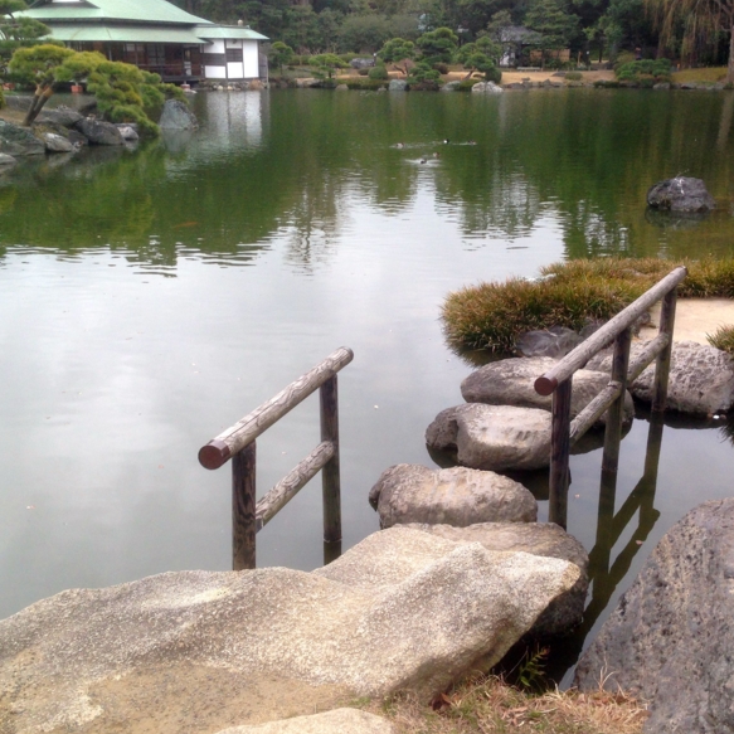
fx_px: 960
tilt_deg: -17.5
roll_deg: +0.4
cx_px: 385
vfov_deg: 41.9
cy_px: 365
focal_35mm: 40
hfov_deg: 41.8
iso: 50
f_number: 2.4
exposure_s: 1/120
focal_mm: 4.12
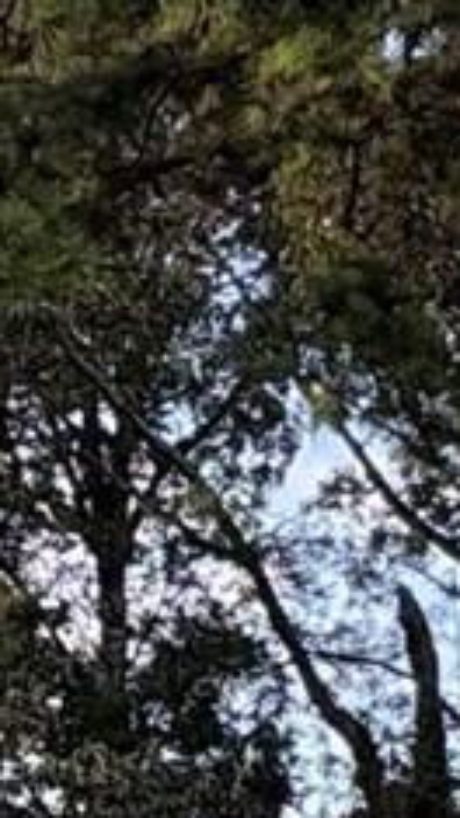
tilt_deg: +5.7
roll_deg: +0.9
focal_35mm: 133
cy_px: 975
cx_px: -279
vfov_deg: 15.6
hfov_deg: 8.8
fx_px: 2887
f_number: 2.2
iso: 64
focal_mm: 2.22
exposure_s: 1/178
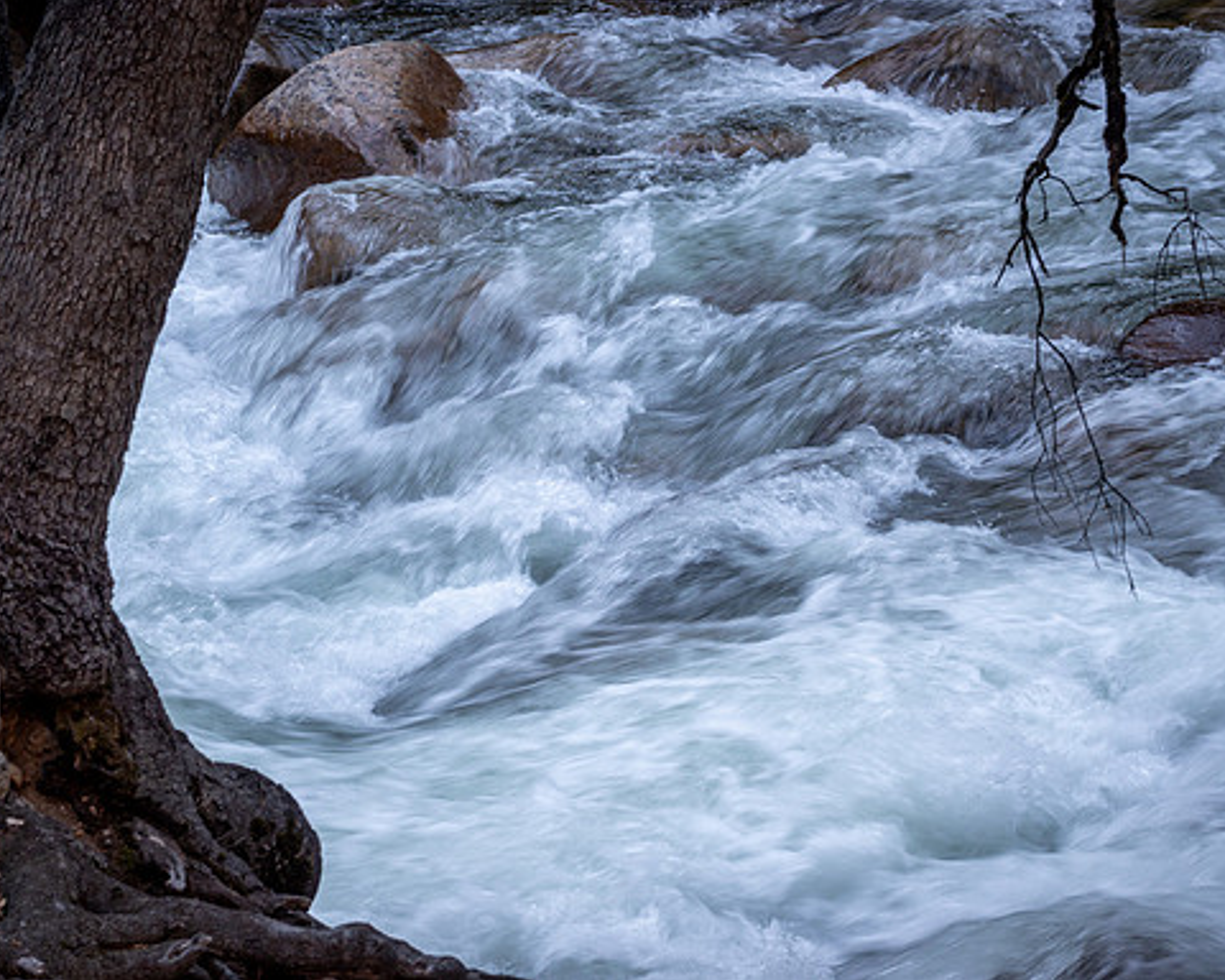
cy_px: 489
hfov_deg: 12.6
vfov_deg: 10.1
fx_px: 5547
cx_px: 521
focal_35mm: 153
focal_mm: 49.51
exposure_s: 1/30
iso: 100
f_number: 6.3
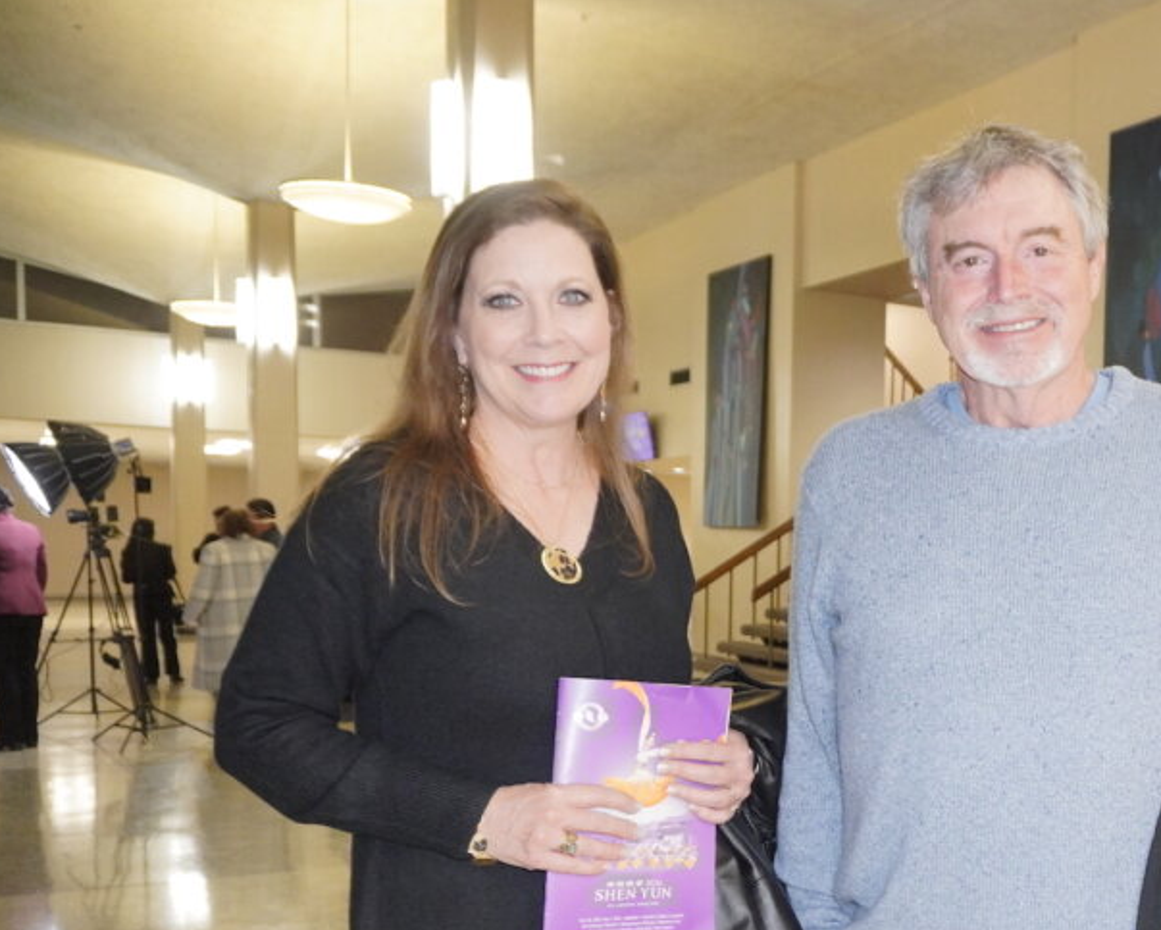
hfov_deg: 40.1
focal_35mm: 43
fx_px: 1473
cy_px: 674
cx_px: 1030
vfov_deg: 34.5
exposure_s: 1/80
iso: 2500
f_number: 4
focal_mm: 17
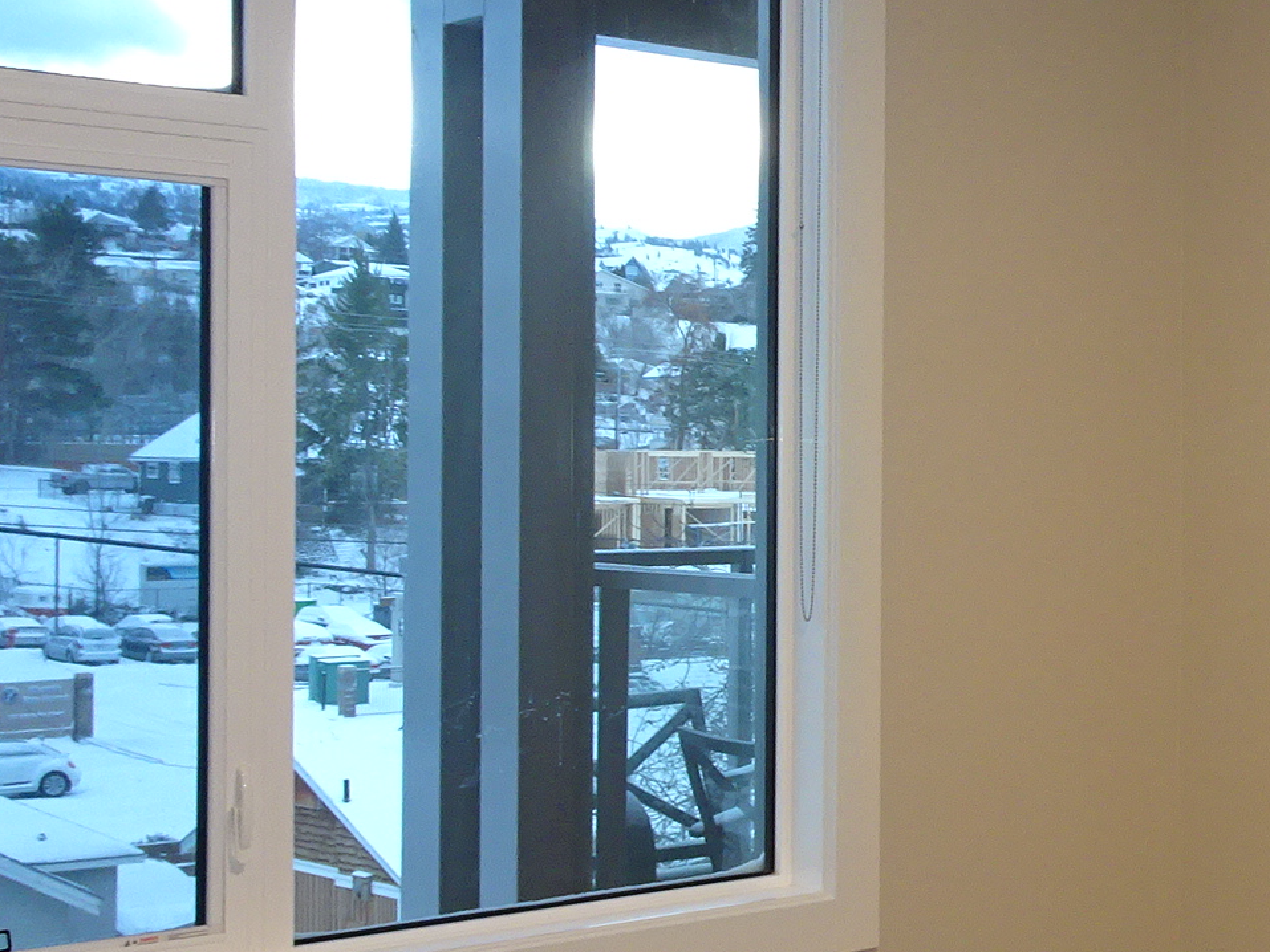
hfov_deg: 27.9
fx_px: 2385
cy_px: 447
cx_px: 1299
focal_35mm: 65
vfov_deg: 22.6
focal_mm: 4.1
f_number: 3.5
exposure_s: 1/30
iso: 250
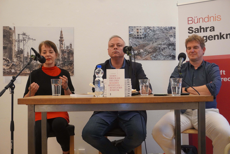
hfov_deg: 44.9
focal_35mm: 44
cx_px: 115
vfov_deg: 30.9
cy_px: 77
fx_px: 278
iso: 3200
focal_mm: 29
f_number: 4.5
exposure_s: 1/160
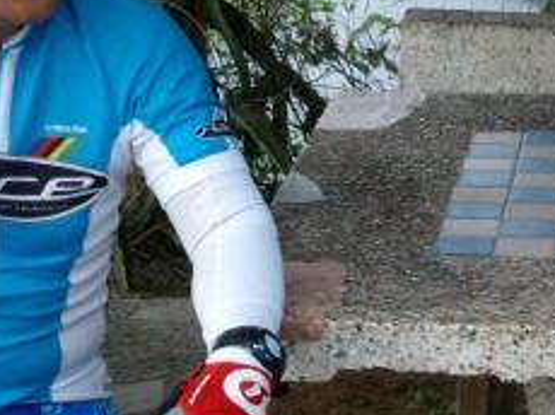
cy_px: 154
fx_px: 2322
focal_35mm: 145
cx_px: 31
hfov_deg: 13.5
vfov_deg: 10.2
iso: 80
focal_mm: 10.8
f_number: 3.7
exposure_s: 1/92.4
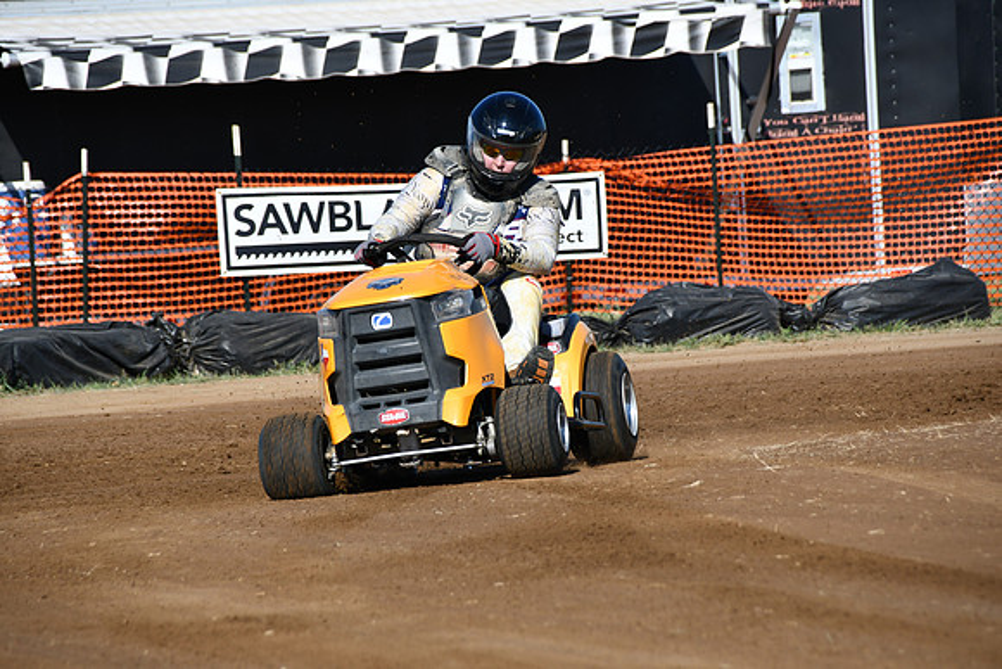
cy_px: 334
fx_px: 7711
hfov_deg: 7.4
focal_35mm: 277
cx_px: 501
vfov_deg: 5.0
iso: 160
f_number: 8
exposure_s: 1/500
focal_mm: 185
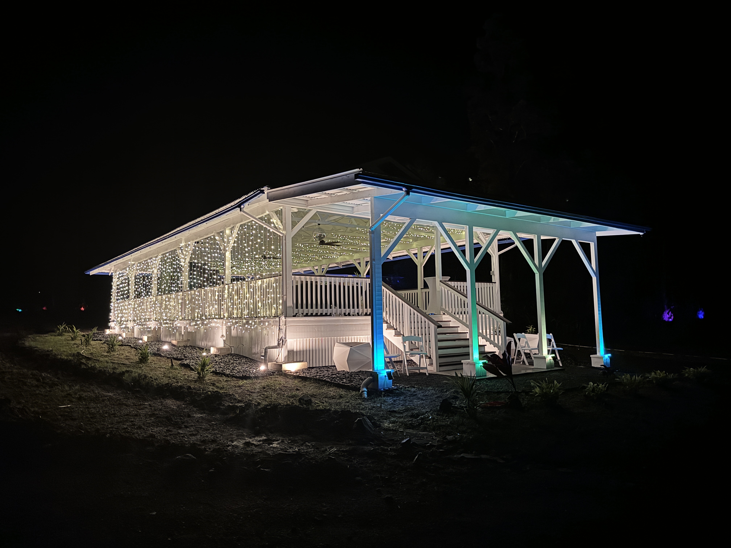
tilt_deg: +3.6
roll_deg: +1.4
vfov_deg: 56.8
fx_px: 507
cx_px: 366
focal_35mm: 24
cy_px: 274
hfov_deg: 71.6
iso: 1000
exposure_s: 1/16
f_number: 1.78
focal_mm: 6.76
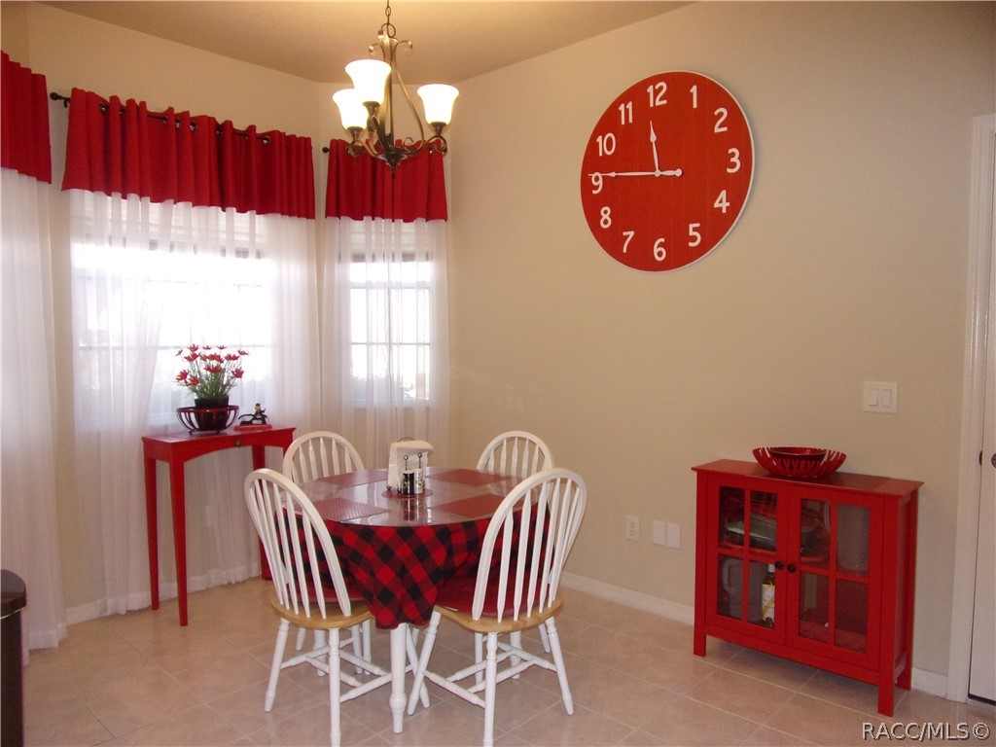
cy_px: 374
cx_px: 498
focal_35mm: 24
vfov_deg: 56.8
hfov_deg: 71.6
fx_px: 691
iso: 200
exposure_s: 1/34
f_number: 3.3
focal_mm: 4.3
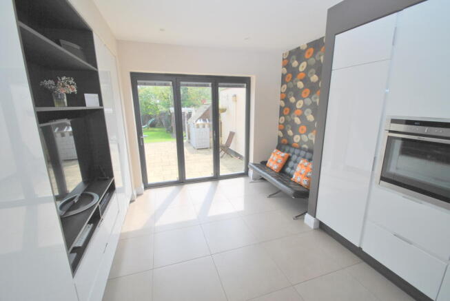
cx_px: 225
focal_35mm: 15
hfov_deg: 100.3
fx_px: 188
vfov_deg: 77.5
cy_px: 150
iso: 100
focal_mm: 10
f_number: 5.6
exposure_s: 1/125
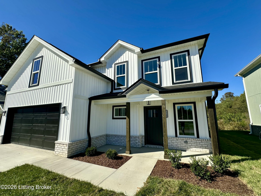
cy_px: 98
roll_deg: -1.7
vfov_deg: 85.7
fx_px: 106
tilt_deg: +11.5
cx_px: 130
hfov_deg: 102.1
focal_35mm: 14
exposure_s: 1/2304
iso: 50
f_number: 2.2
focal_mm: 2.22
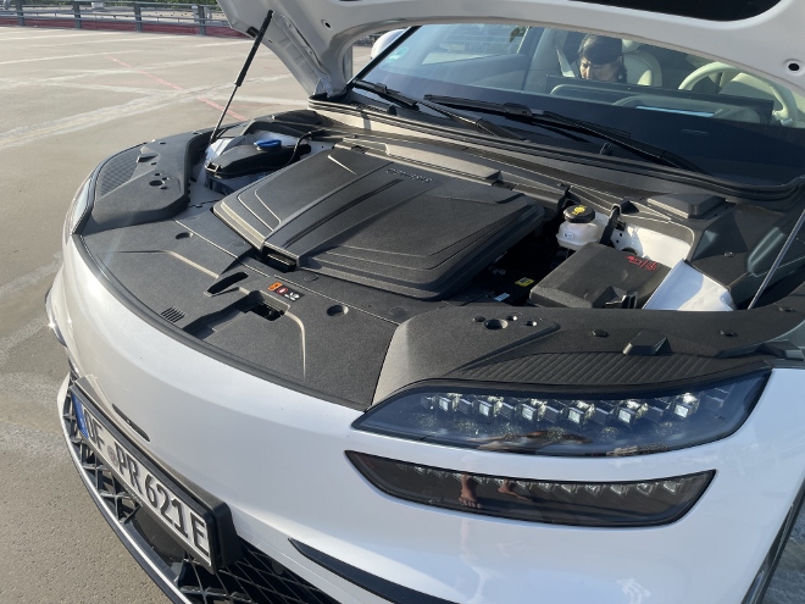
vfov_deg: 53.1
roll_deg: -2.7
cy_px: 302
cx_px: 402
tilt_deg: -25.1
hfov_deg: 67.3
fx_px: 605
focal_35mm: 26
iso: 32
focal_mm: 4.2
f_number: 1.6
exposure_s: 1/1435
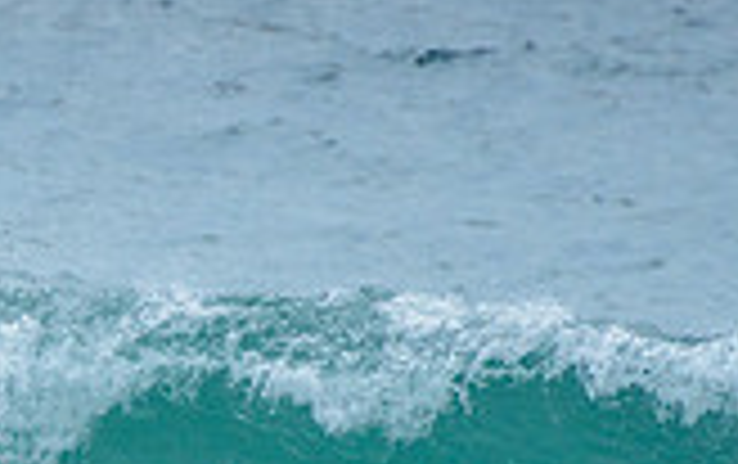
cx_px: -440
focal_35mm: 1767
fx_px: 35588
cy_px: 540
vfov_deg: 0.7
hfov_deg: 1.2
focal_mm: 400
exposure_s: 1/1600
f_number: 7.1
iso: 500
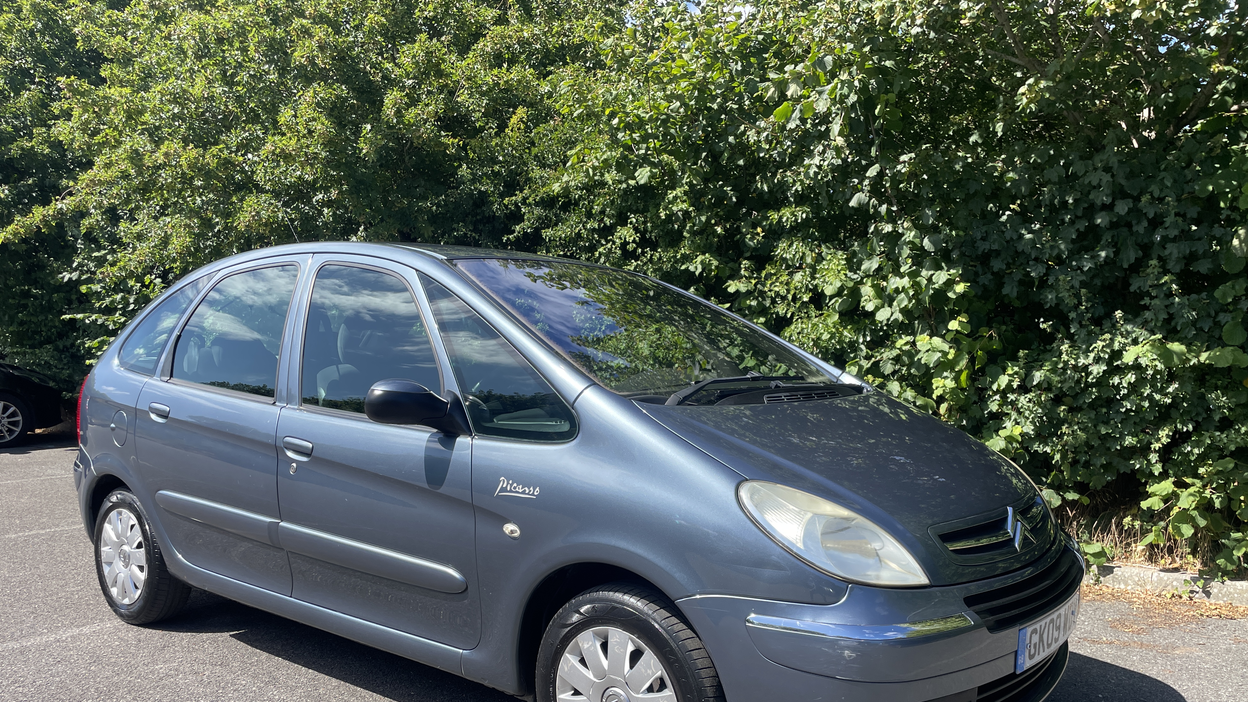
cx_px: 611
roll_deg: -0.5
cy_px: 459
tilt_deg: -5.7
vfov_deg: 39.8
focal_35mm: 29
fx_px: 960
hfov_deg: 66.1
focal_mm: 4.2
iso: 32
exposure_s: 1/1416
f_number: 1.6
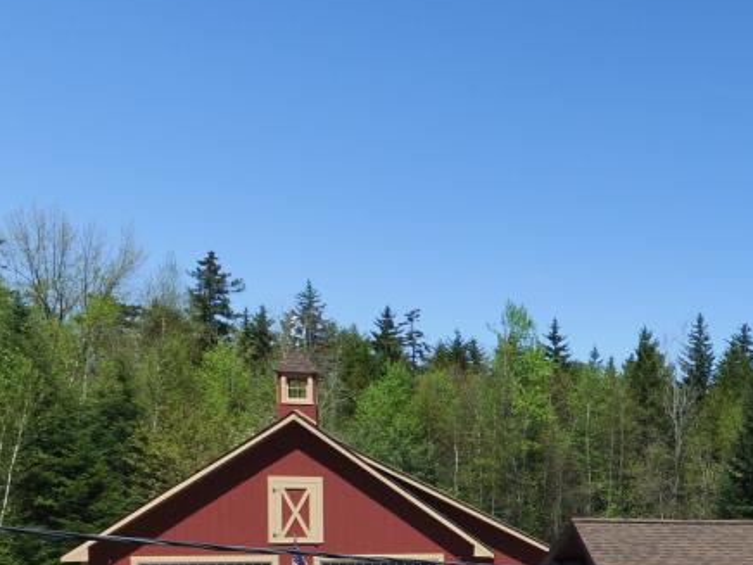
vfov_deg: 29.4
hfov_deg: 33.6
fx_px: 1022
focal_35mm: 47
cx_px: 881
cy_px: 527
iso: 100
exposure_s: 1/924
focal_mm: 3.61
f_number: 2.8
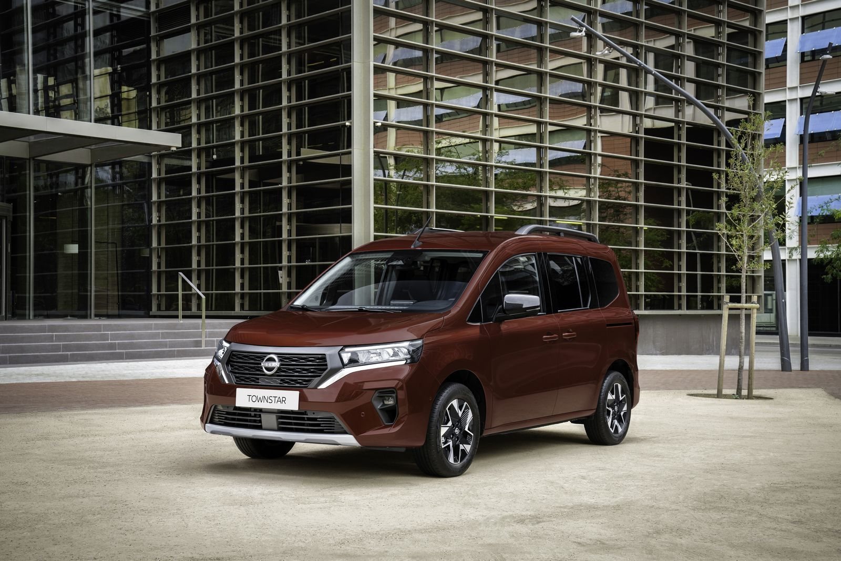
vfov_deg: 27.0
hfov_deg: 39.6
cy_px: 280
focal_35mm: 50
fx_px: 1168
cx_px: 420
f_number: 8
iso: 250
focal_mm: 50
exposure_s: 1/100
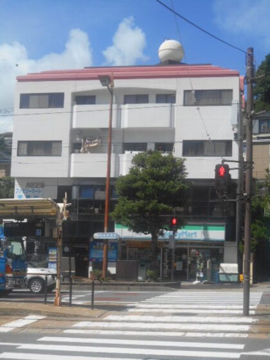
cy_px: 180
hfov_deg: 25.2
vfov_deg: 33.2
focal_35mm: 58
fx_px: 603
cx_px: 135
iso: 80
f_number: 4.9
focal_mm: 10
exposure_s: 1/640
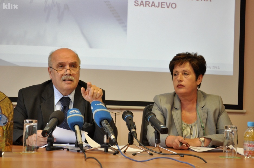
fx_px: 581
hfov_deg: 24.6
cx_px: 127
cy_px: 84
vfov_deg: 16.5
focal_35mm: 82
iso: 1000
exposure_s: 1/50
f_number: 5.6
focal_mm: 55
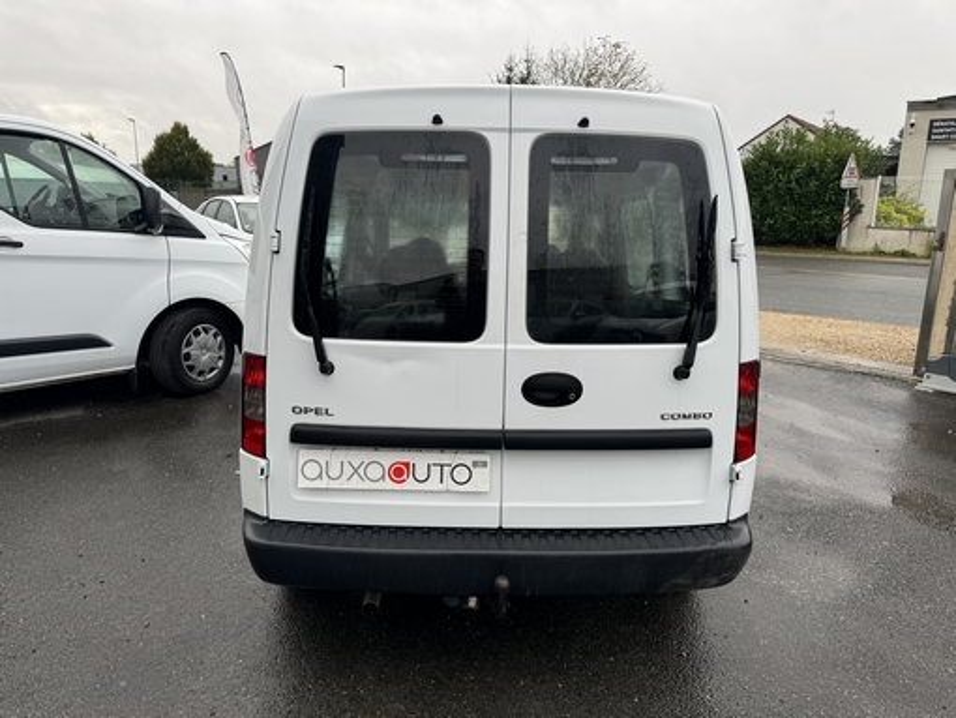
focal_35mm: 24
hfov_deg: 71.6
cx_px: 478
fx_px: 663
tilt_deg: -13.2
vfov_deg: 56.9
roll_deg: -0.1
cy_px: 359
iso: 64
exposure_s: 1/214
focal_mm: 6.76
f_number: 1.78
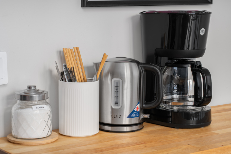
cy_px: 77
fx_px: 545
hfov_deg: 23.9
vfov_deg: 16.1
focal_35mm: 85
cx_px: 116
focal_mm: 85
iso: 100
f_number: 16
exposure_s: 3.2
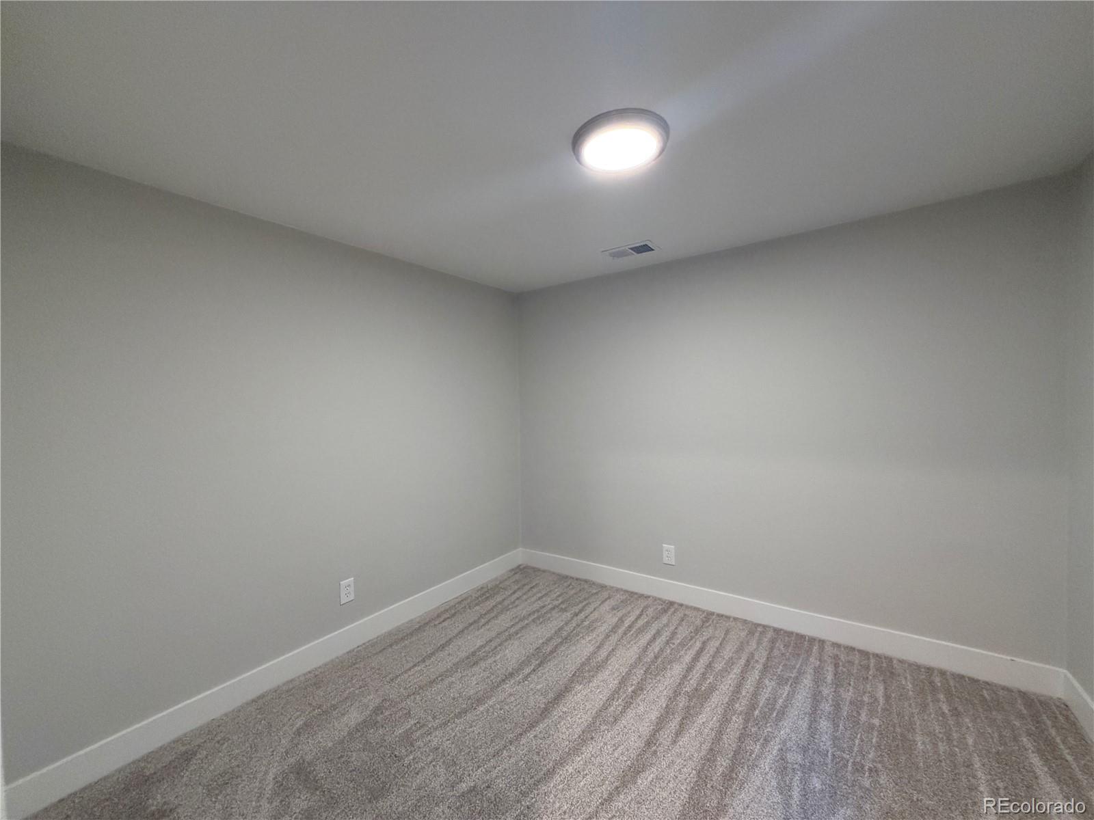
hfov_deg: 102.1
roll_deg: +1.4
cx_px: 547
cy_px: 410
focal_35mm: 14
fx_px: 442
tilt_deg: -1.6
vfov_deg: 85.7
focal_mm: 2.22
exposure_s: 1/60
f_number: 2.2
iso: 250
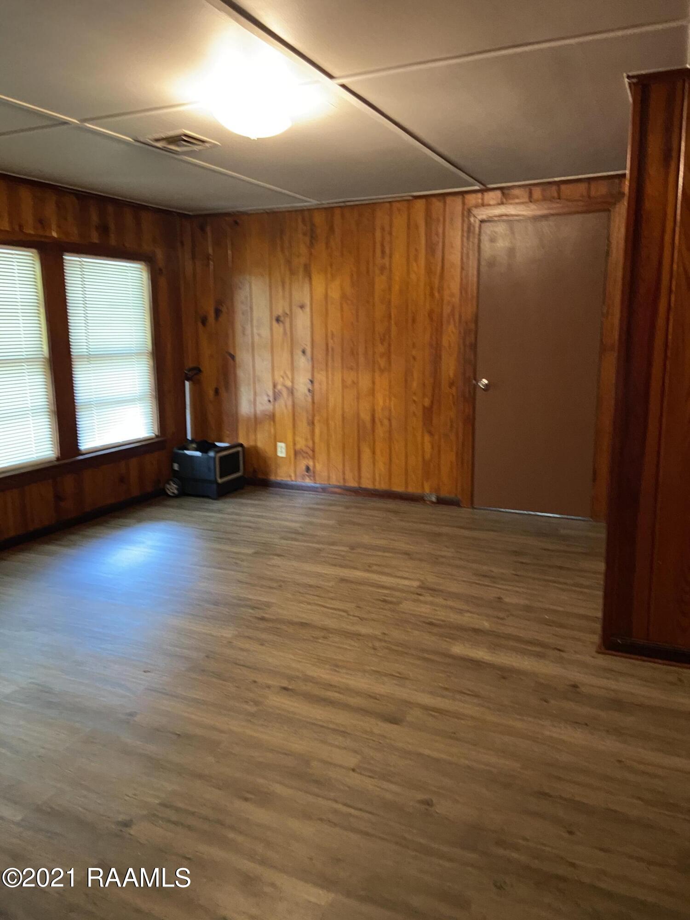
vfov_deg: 67.3
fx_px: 691
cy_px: 460
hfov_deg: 53.1
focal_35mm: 26
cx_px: 345
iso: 500
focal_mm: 4.25
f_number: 1.8
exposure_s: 1/30
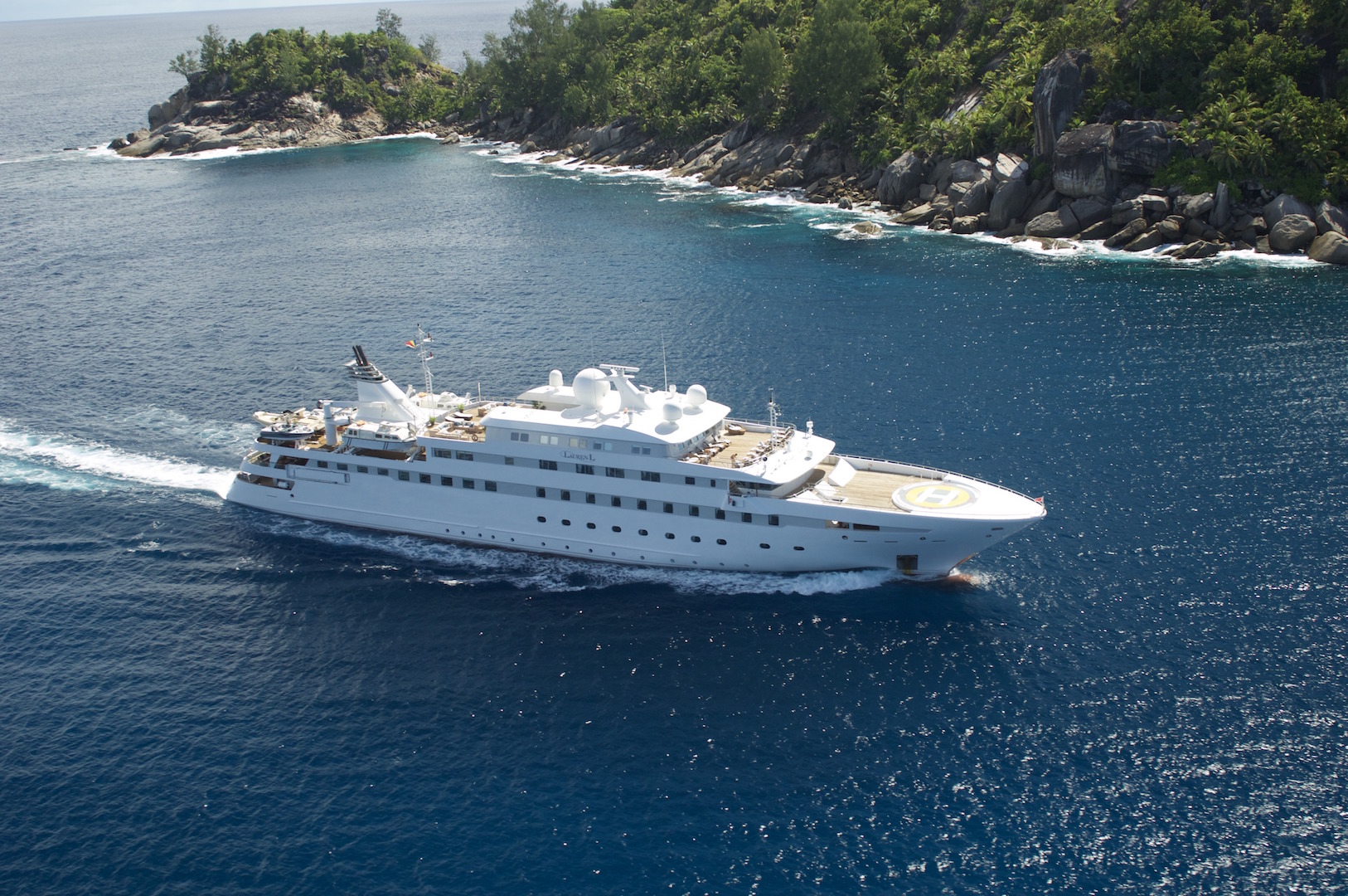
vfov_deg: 31.8
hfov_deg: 46.4
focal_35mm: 42
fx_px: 1571
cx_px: 674
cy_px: 448
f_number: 7.6
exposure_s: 1/125
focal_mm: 28
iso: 320
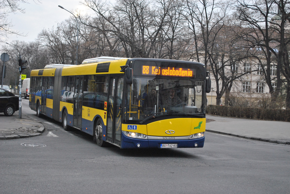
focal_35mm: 52
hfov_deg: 37.8
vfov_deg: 25.8
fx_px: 423
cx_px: 145
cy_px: 97
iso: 720
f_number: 5
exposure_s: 1/500
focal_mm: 35
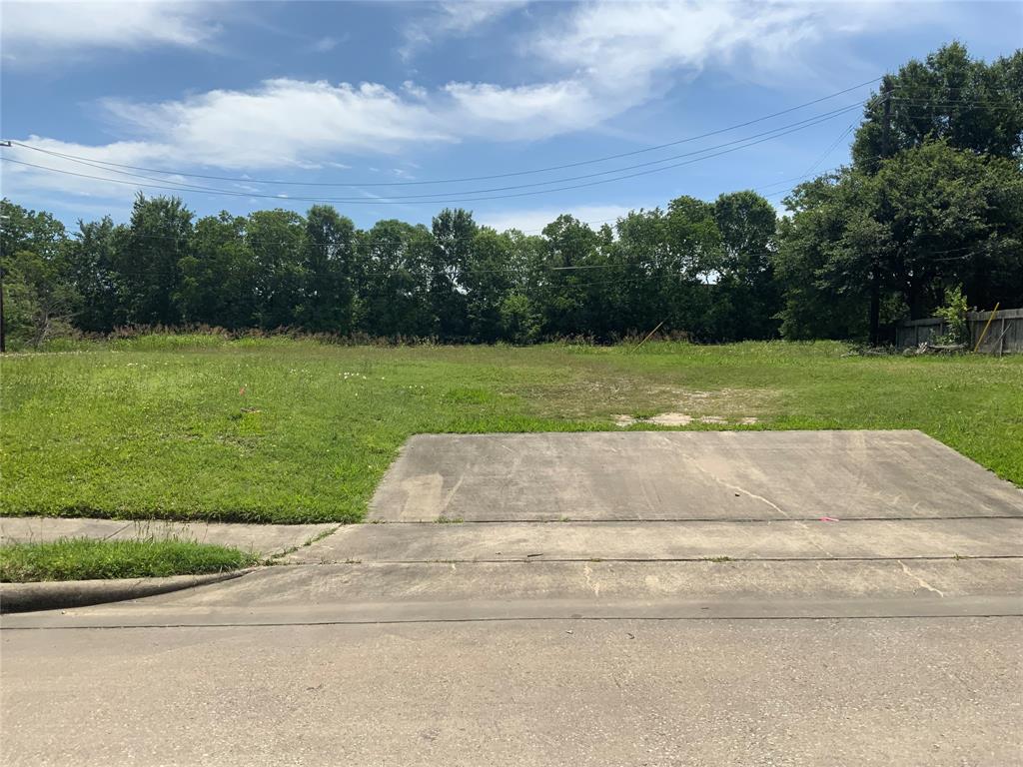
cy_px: 384
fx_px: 857
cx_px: 512
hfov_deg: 61.7
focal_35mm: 29
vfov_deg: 48.2
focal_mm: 3
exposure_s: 1/2959
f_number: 1.8
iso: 20
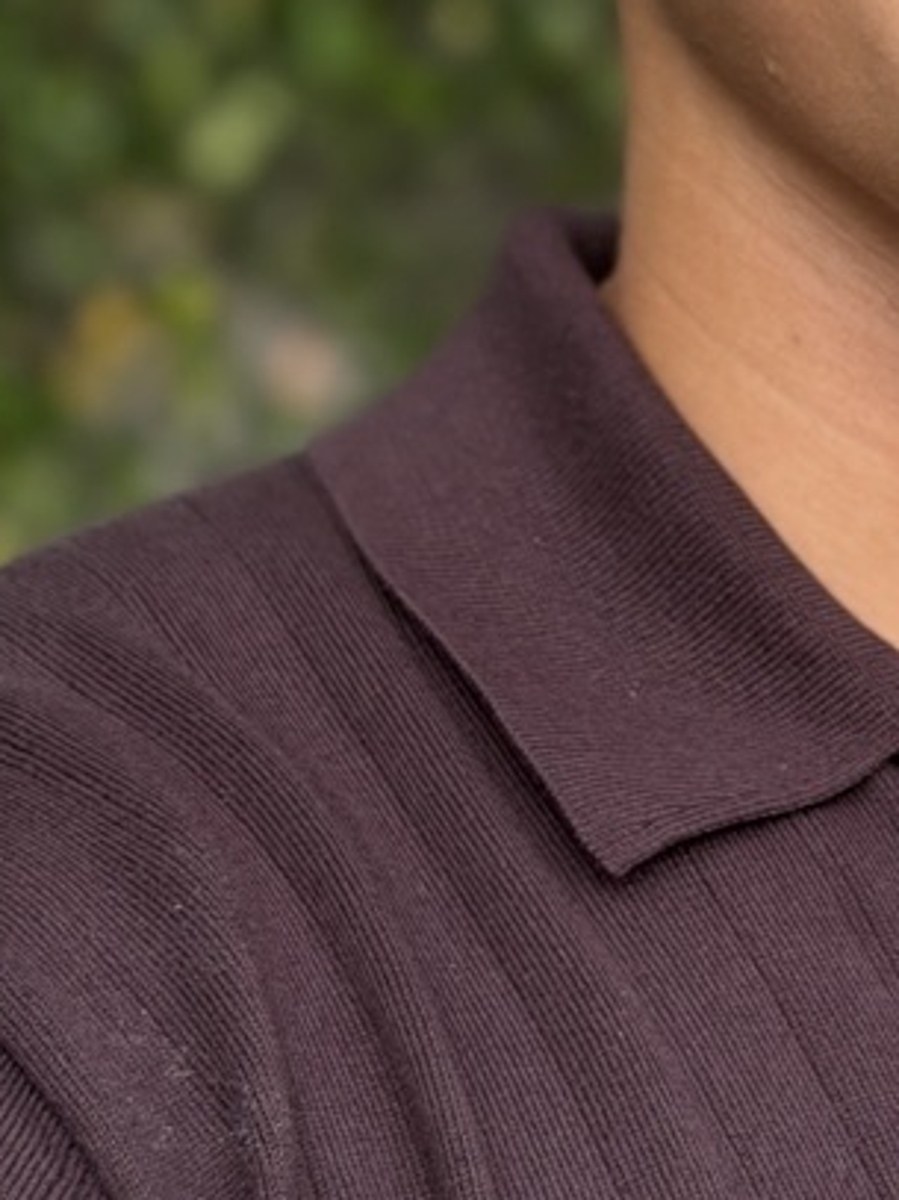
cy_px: 6
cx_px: 1082
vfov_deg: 11.9
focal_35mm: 165
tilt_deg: +3.2
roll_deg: +0.6
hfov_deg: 8.9
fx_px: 5717
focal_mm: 6.76
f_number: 1.78
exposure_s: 1/121
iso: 64
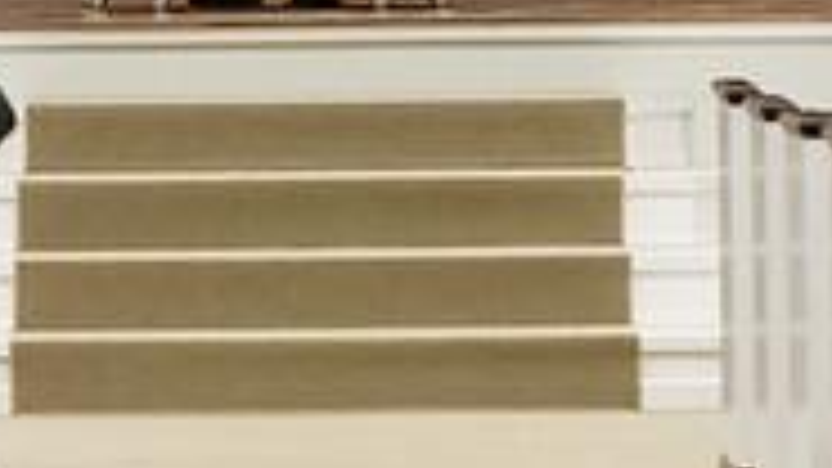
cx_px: 378
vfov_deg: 3.2
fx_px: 8404
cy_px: -223
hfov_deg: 5.7
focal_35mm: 381
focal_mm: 116
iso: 10000
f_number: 2.8
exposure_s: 1/200
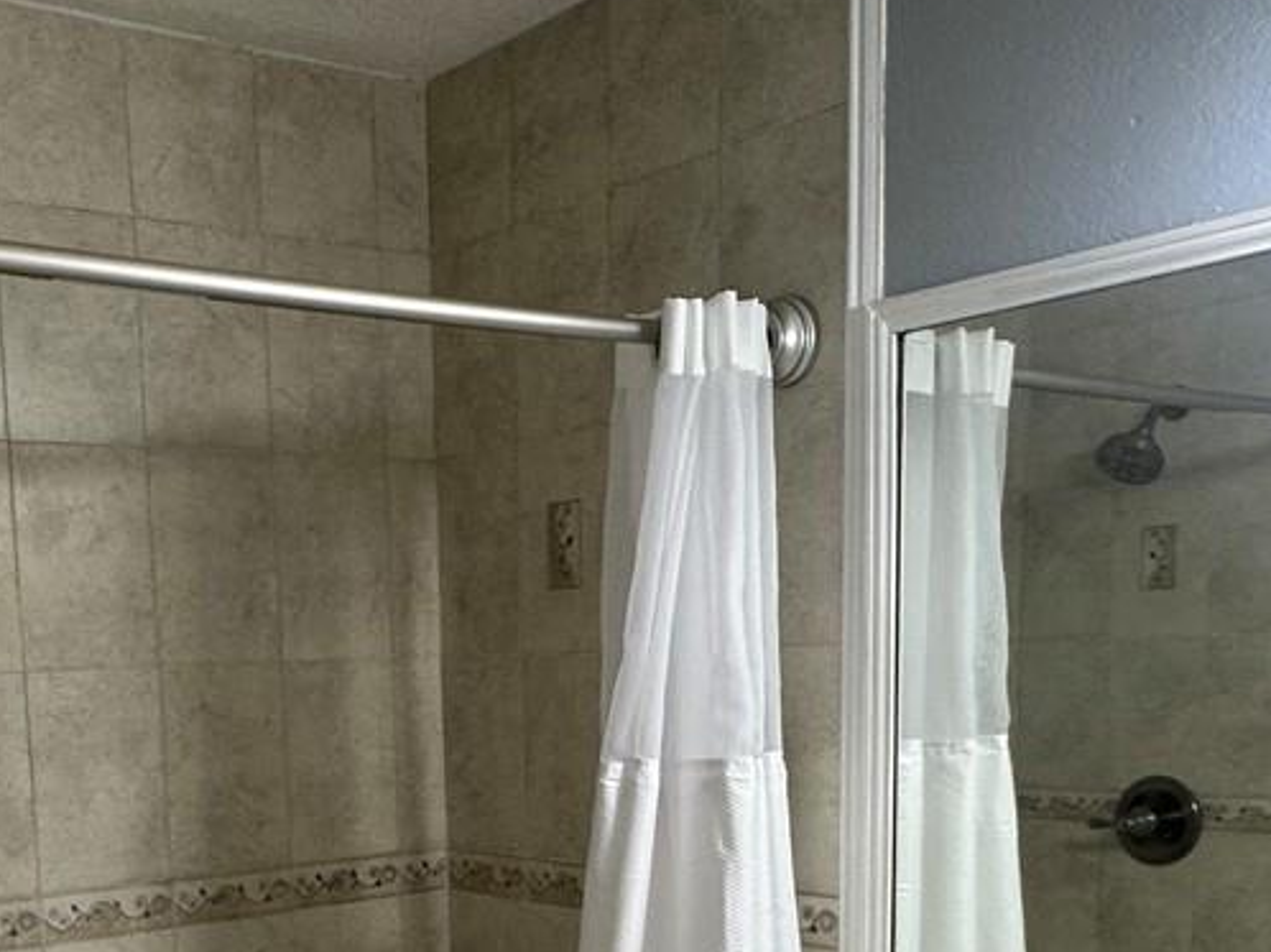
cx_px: 396
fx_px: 1651
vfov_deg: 30.2
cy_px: 919
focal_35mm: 45
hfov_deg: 41.4
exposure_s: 1/120
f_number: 2.2
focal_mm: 2.22
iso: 125
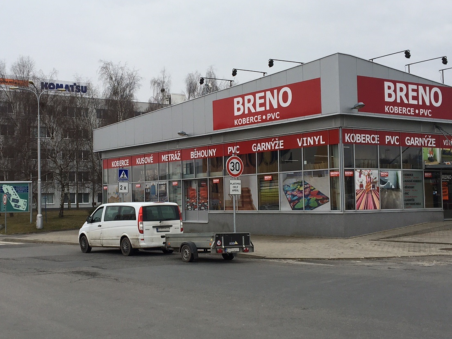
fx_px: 692
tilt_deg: +2.7
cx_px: 172
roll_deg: +1.5
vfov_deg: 27.5
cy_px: 167
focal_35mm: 53
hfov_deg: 36.0
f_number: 2.2
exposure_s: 1/356
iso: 25
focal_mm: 4.15
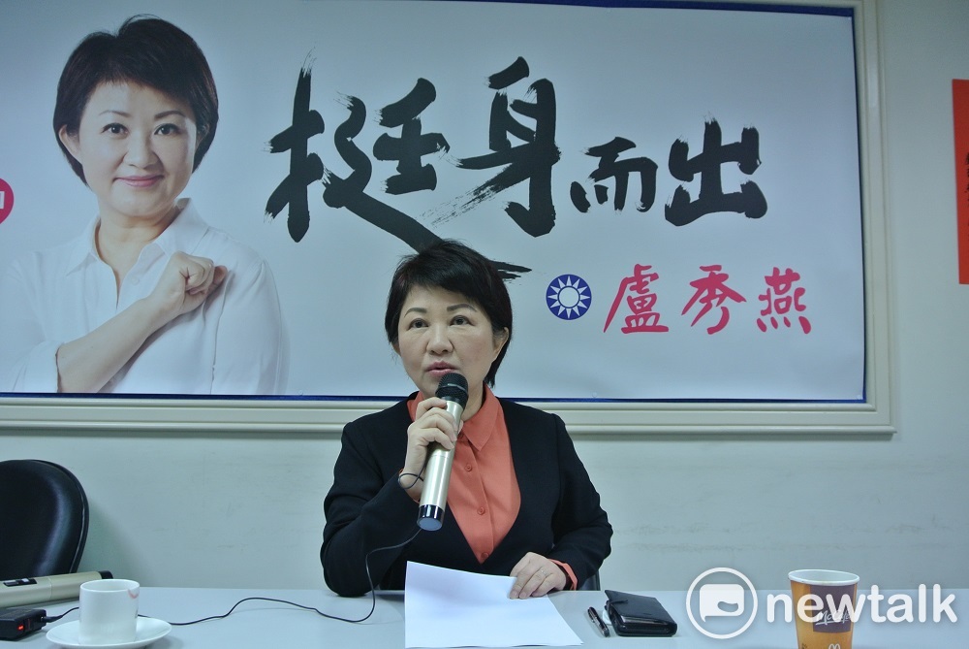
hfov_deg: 54.4
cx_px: 484
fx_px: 943
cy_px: 324
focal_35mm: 35
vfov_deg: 37.9
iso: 400
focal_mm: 13.1
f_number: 4
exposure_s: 1/50
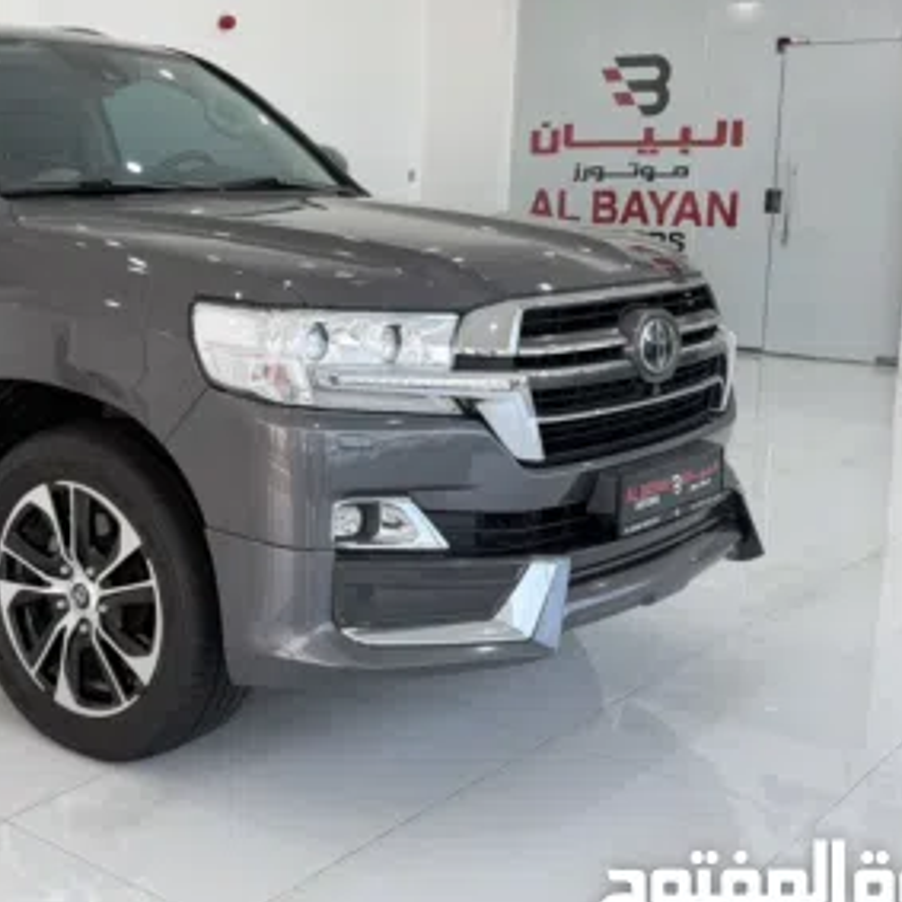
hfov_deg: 33.7
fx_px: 1415
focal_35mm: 48
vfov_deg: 35.3
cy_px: 379
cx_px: 115
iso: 100
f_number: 1.78
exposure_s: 1/161
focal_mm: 6.76
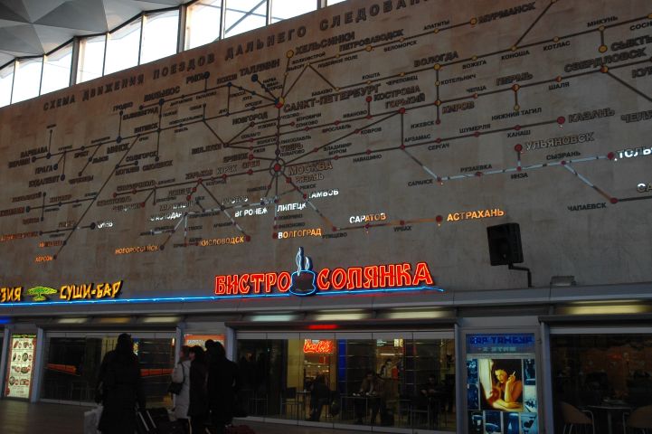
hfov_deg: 51.3
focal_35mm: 38
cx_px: 326
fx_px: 679
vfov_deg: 35.5
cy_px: 217
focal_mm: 25
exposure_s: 1/50
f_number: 5.6
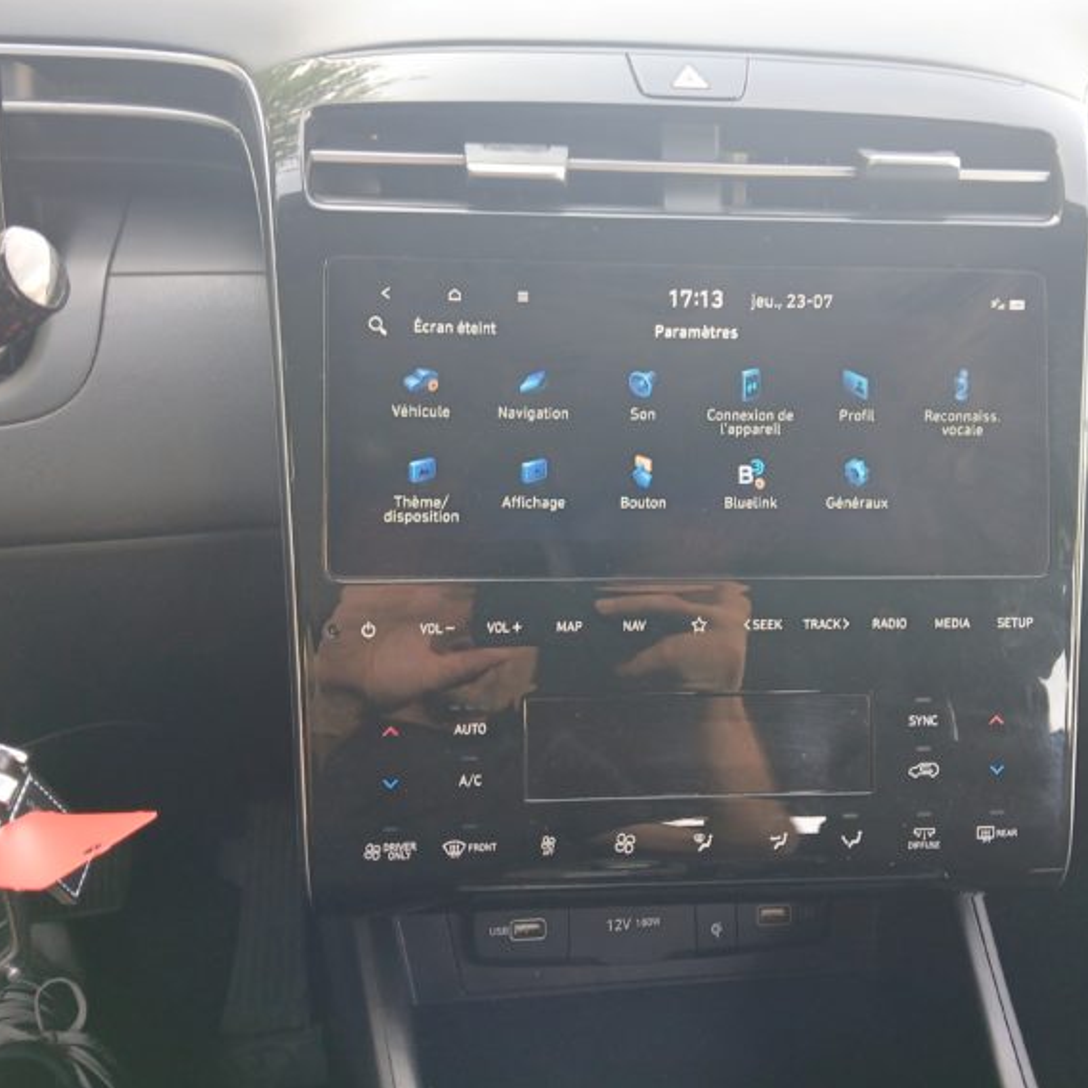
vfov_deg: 52.5
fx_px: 1102
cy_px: 539
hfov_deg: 52.4
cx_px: 621
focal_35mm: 31
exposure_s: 1/50
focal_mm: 3.98
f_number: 1.8
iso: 160
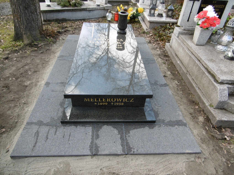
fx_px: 162
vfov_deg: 56.8
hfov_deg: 71.6
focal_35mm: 24
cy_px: 88
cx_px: 117
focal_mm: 4.3
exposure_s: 1/125
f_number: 3.1
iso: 100
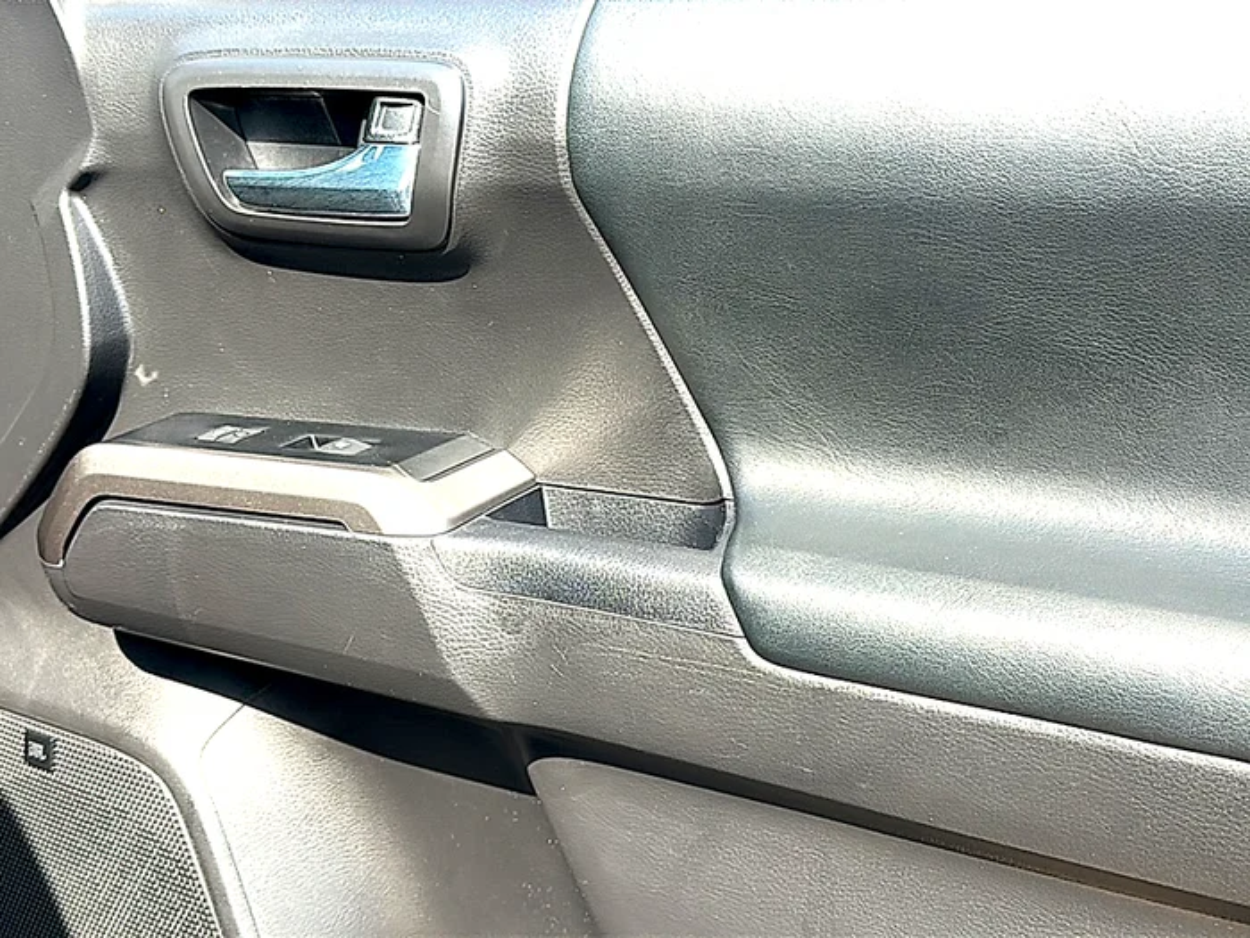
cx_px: 625
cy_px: 469
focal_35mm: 38
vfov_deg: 37.7
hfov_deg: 49.0
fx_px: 1372
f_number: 1.78
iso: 80
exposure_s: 1/664
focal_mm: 6.86
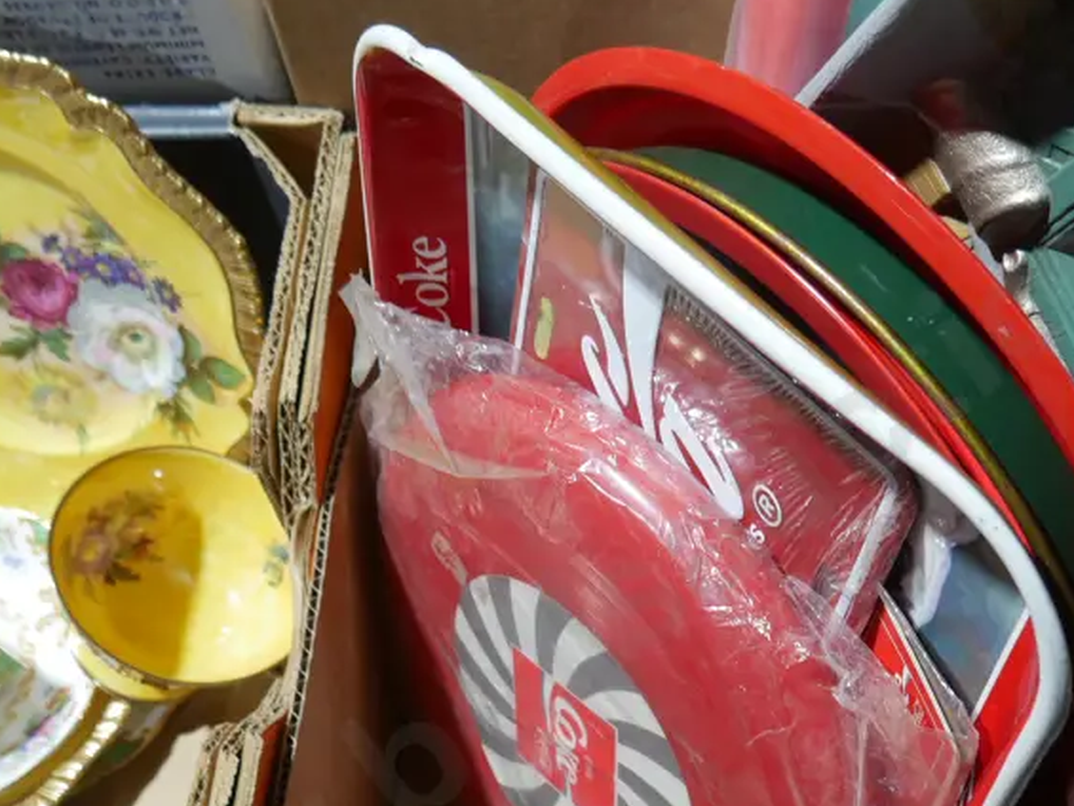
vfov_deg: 25.2
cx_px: 800
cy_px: 481
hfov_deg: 32.6
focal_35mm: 58
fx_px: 1800
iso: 320
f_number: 3.6
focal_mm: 16
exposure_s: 1/60
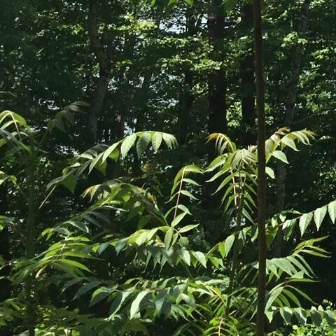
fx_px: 1285
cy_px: -111
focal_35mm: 117
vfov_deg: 14.2
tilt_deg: -3.1
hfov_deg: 13.1
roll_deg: -1.2
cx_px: 650
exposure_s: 1/1253
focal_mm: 3.3
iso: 25
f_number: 2.4
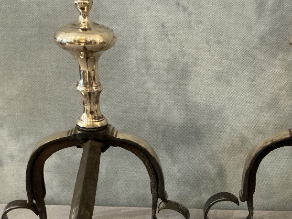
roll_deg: +0.8
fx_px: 464
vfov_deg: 25.6
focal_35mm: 55
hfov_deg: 34.4
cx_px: 211
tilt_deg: -23.5
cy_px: 202
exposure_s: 1/33
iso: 200
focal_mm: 3
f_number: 1.8
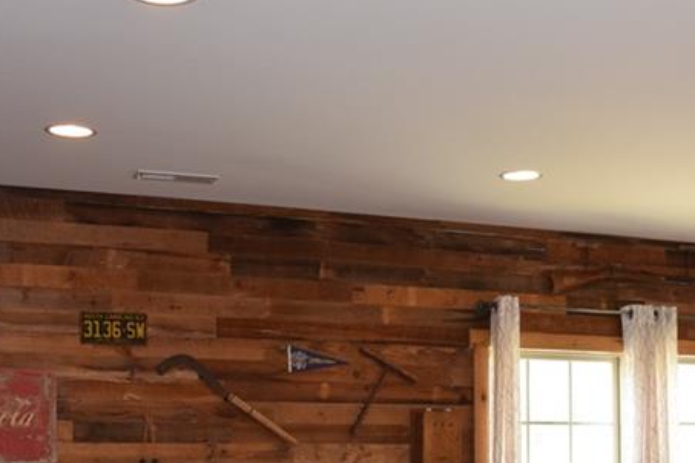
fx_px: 1178
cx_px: 468
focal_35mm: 61
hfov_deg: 32.6
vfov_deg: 21.9
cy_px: 396
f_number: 5.6
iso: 800
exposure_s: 1/125
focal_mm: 18
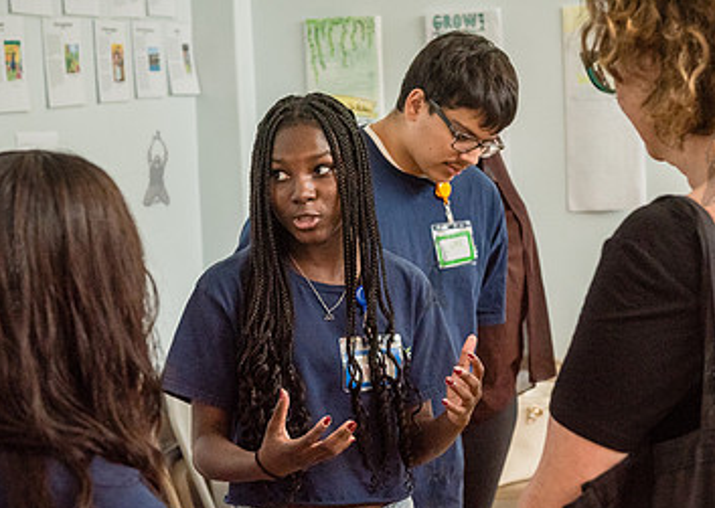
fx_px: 1865
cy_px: 266
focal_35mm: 92
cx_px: 435
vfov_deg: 15.5
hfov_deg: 21.7
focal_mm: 52
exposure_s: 1/800
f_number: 4
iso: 2500
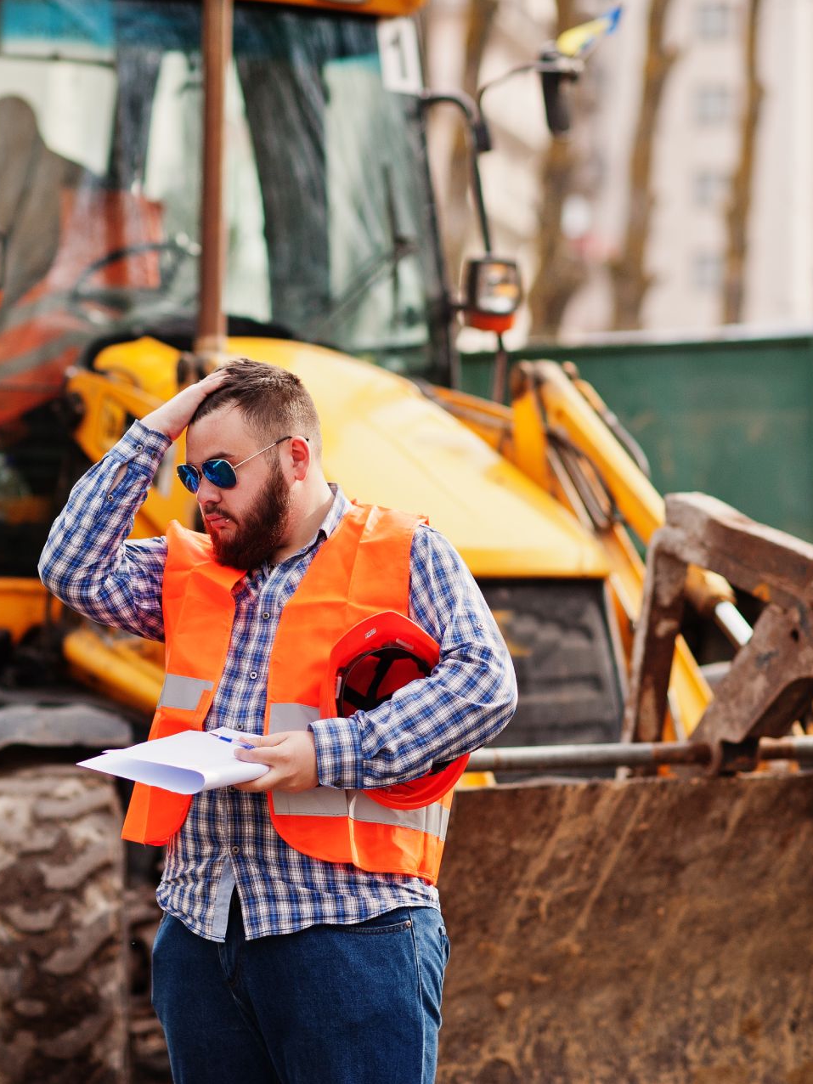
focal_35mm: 123
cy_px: 542
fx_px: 3852
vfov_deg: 16.0
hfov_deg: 12.0
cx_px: 249
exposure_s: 1/2500
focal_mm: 85
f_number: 2.2
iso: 200
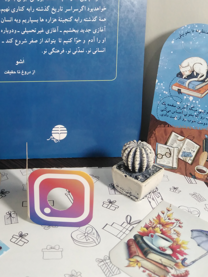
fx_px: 304
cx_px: 59
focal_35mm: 38
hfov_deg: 37.0
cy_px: 86
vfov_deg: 47.9
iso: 308
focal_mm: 3.59
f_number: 1.8
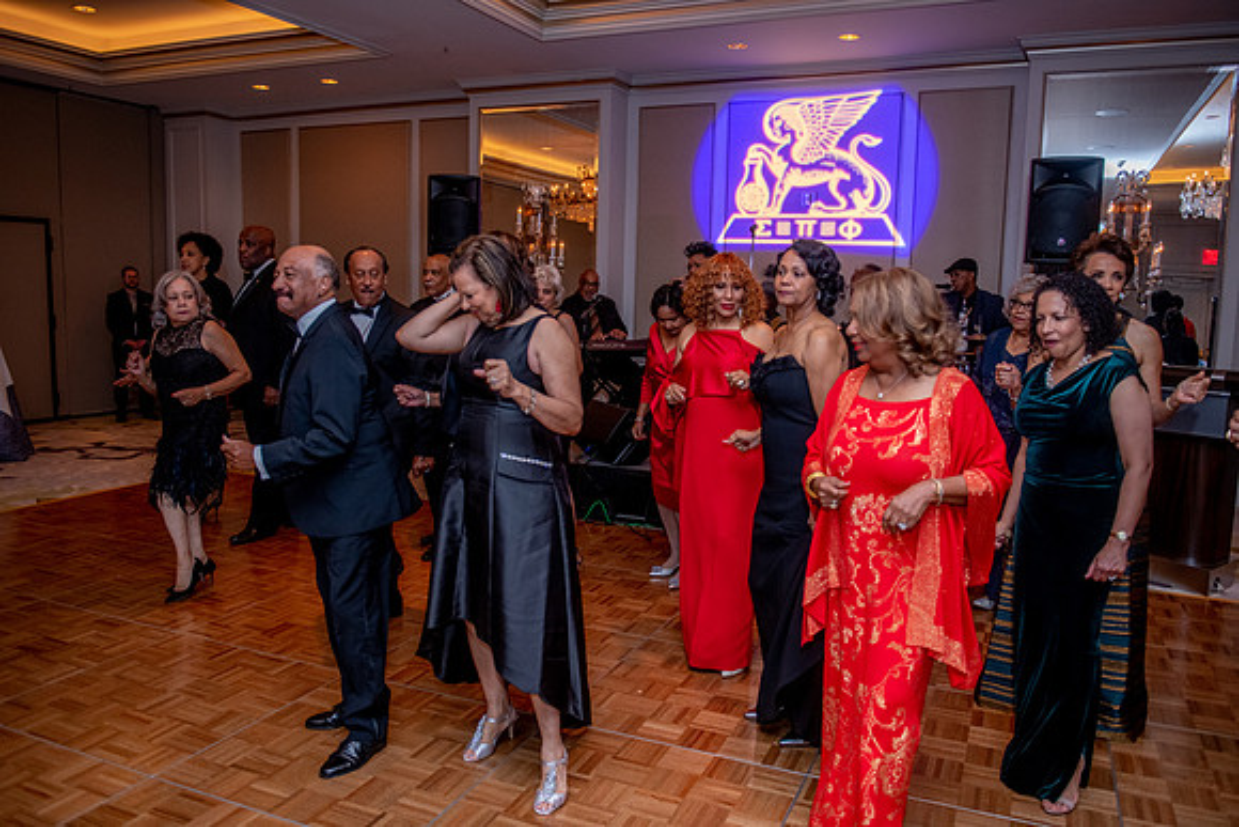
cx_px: 620
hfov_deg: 67.4
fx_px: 929
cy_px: 414
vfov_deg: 48.0
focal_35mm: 27
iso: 1000
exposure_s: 1/60
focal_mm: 27
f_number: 3.2
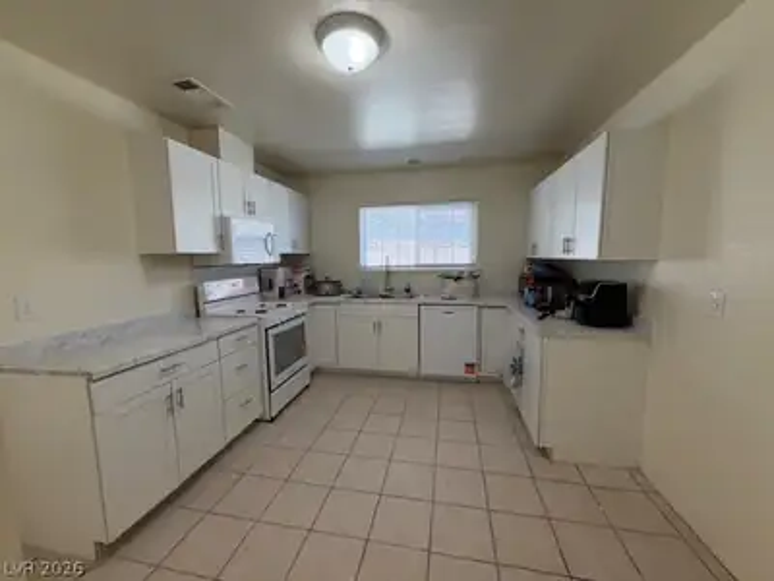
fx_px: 313
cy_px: 290
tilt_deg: -6.6
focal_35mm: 14
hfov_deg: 102.1
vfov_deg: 85.7
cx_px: 387
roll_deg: +0.3
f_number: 2.2
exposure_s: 1/120
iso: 250
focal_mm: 2.22
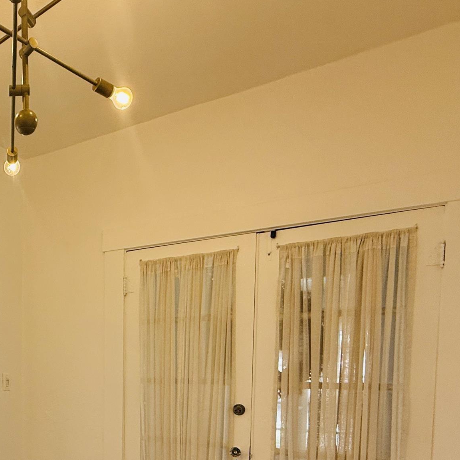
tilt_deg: -3.9
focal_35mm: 33
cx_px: 2
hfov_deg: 42.9
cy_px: 399
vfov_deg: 45.8
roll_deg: +0.2
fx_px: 496
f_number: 2.2
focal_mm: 2.22
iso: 80
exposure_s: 1/120
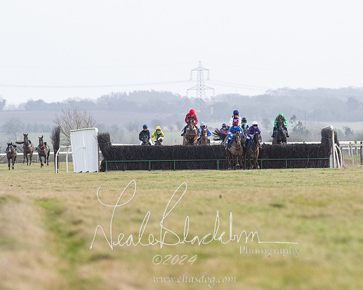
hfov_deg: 4.5
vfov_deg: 3.6
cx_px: 268
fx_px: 4582
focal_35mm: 427
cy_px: 181
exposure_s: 1/2000
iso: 800
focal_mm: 200
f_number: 5
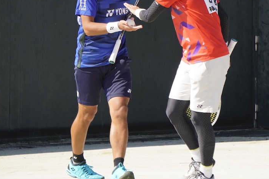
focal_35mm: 413
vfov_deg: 3.3
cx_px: 163
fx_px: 3086
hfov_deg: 5.0
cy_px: 44
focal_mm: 162
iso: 1600
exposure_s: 1/4000
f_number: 6.3
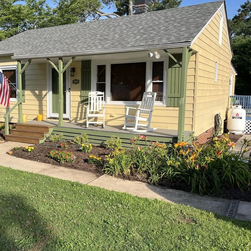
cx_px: 76
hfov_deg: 46.2
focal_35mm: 35
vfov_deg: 47.2
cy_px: 124
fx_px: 287
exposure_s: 1/2137
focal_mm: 5.1
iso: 50
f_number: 1.6
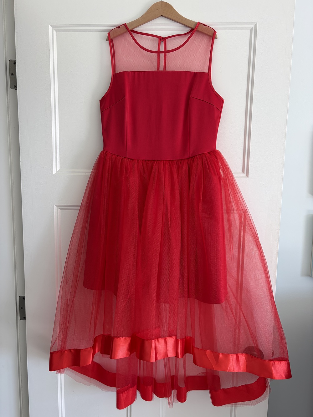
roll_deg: +0.0
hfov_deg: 53.1
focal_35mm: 26
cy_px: 208
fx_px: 313
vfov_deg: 67.3
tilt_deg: -7.2
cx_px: 156
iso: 50
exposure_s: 1/121
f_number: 1.6
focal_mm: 5.96
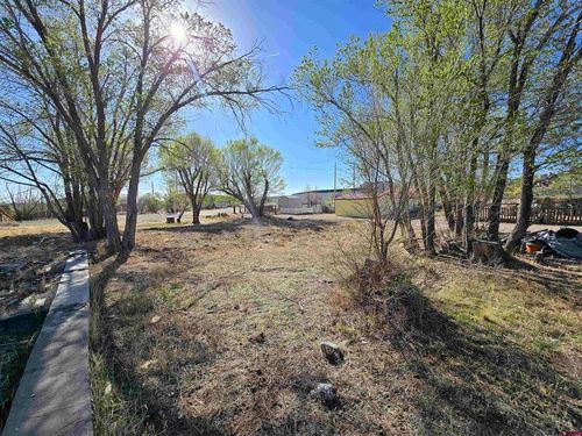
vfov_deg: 89.9
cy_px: 218
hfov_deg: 106.2
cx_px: 291
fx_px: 219
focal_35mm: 13
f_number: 2.2
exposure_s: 1/2043
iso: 50
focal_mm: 2.2
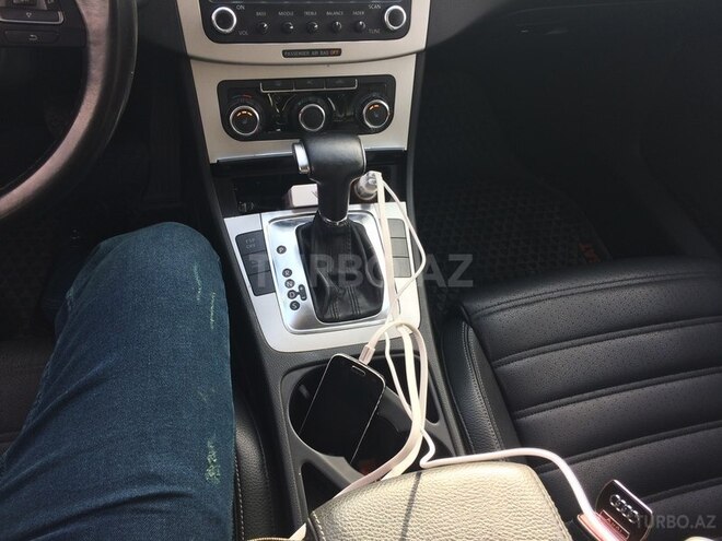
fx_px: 605
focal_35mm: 29
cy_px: 270
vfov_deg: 48.2
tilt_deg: -49.0
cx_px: 361
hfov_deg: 61.7
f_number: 2.2
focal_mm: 4.15
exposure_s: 1/100
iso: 40
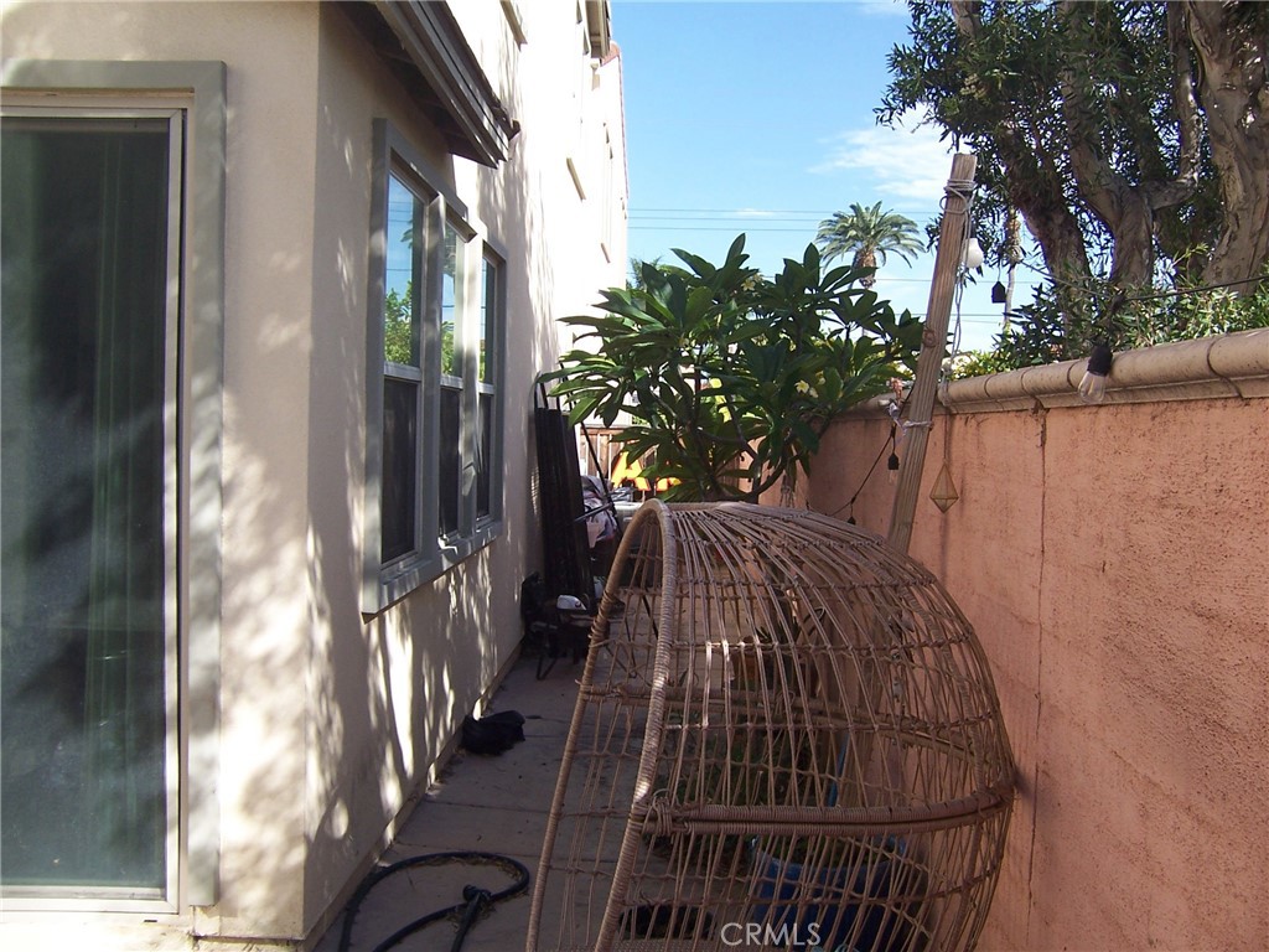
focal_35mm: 33
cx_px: 634
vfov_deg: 42.9
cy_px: 476
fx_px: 1210
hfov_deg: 55.4
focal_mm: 5.5
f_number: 3.4
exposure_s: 1/500
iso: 80
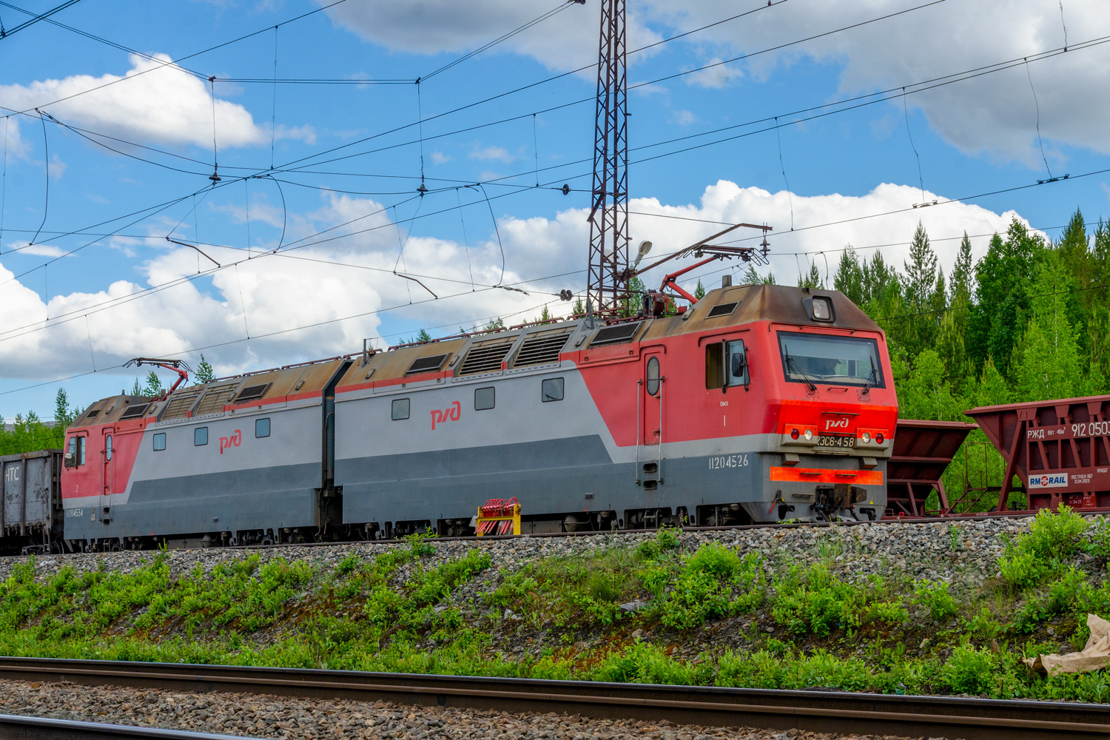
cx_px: 555
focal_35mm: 78
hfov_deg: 26.0
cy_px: 370
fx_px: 2405
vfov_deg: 17.5
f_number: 10
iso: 250
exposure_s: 1/320
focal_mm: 52
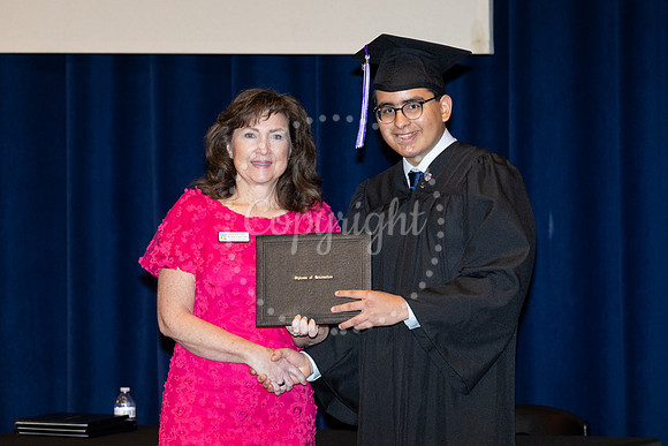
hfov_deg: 12.9
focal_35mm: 160
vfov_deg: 8.6
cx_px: 379
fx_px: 2962
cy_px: 210
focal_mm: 135
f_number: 5.6
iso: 1600
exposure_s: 1/160
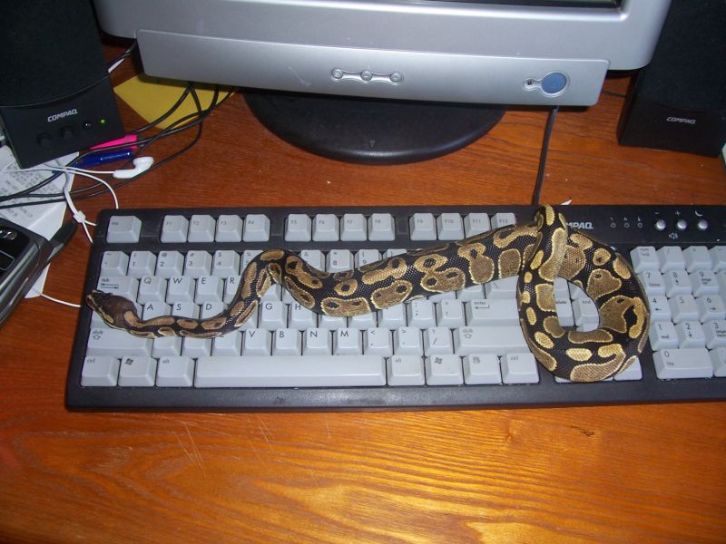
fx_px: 713
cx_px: 363
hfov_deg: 54.0
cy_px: 272
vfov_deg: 41.8
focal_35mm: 34
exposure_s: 1/60
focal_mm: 5.6
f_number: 2.7
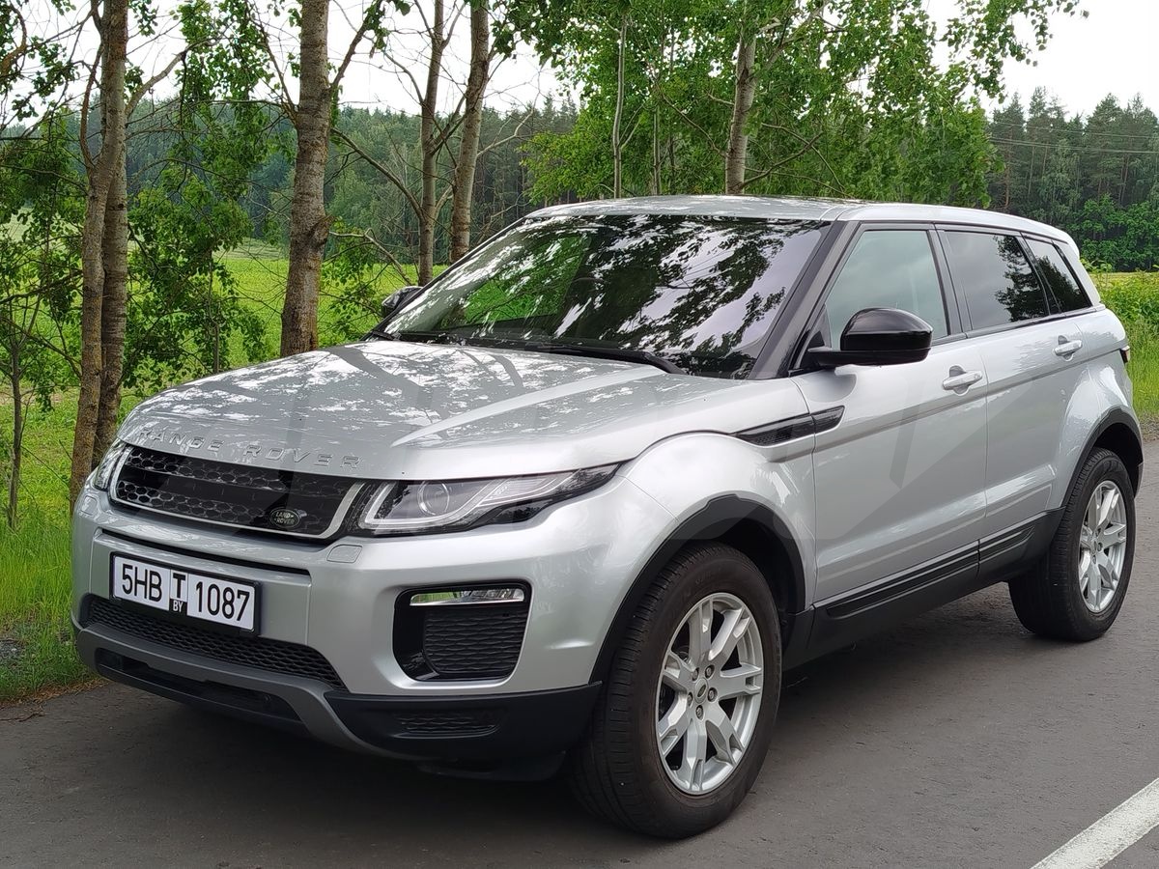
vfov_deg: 30.3
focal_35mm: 48
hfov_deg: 39.7
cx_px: 580
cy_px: 434
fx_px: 1607
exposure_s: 1/357
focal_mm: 5.31
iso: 50
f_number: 1.7
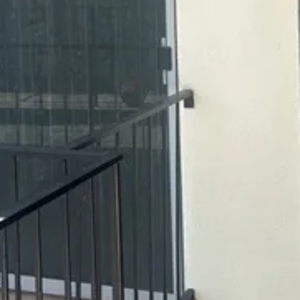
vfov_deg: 18.0
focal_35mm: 95
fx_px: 931
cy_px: 30
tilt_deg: -3.7
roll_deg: +2.1
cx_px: 125
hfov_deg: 18.3
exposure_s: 1/628
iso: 50
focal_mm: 5.7
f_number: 1.5
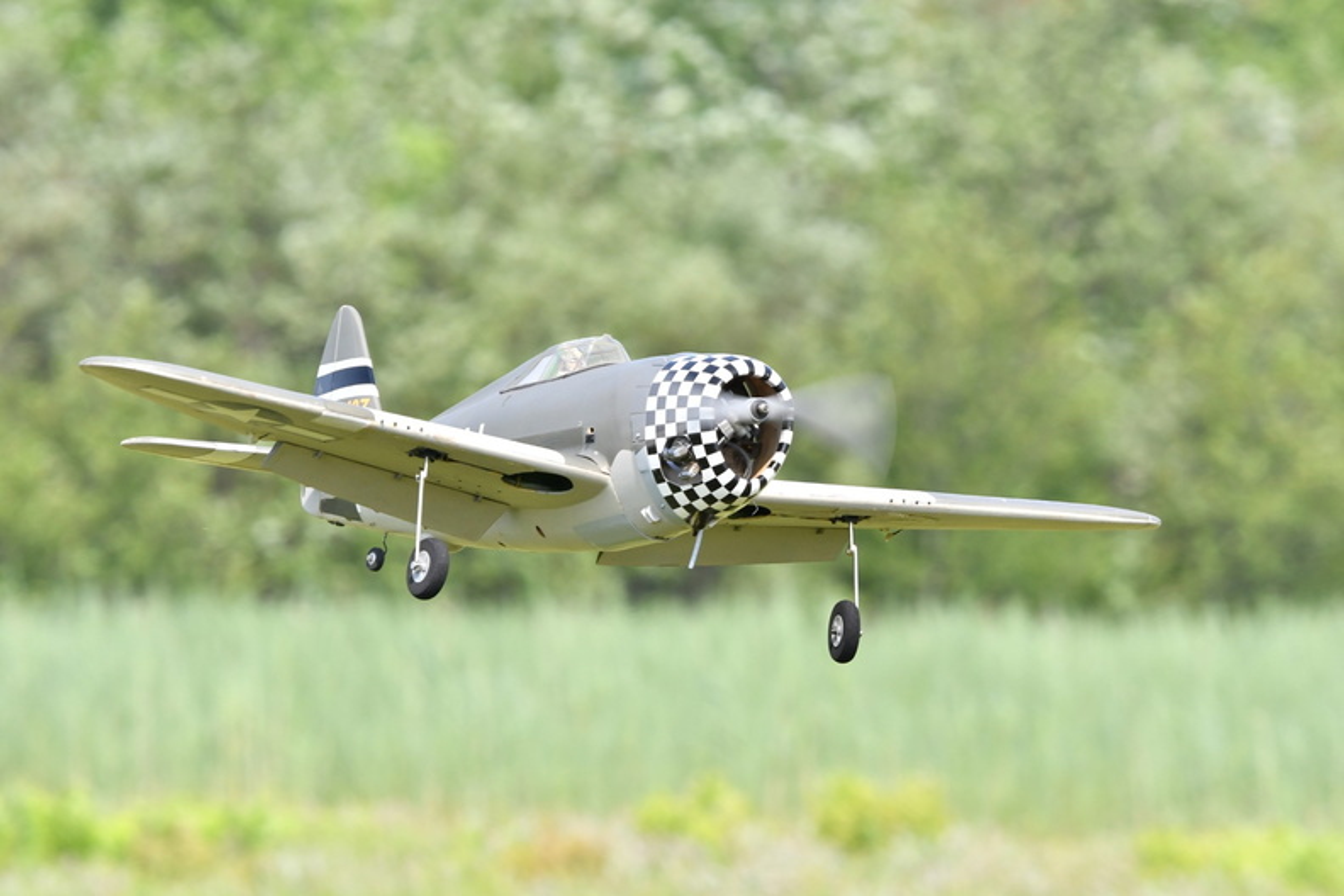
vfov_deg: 1.7
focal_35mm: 825
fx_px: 30798
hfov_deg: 2.5
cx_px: 672
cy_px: 448
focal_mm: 550
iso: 800
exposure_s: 1/640
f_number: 11
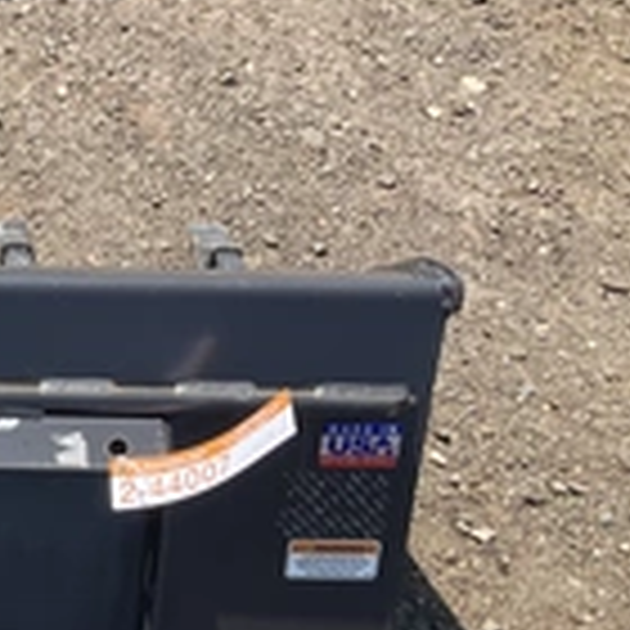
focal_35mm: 73
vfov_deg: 23.4
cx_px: -216
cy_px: 495
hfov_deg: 21.2
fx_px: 1503
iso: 25
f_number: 1.8
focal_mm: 3
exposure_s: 1/978
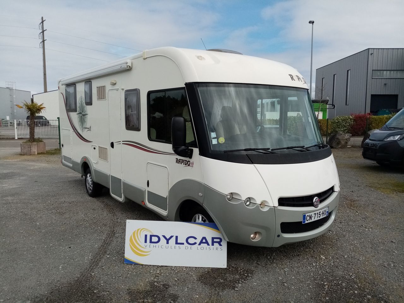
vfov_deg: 53.1
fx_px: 303
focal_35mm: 26
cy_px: 152
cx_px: 202
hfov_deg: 67.3
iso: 102
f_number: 1.8
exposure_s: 1/1727
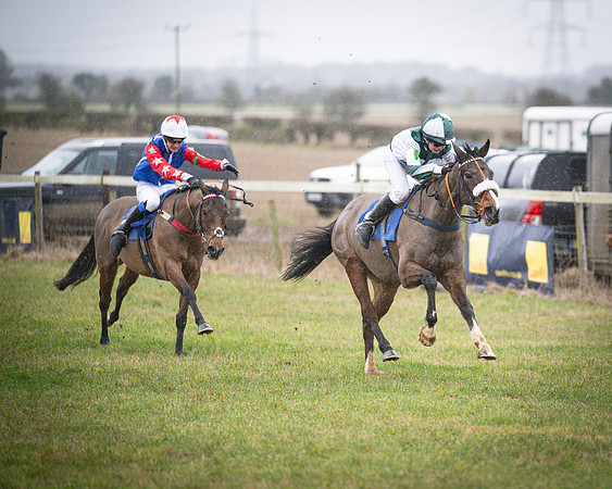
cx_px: 427
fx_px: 4738
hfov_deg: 7.4
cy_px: 244
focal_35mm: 262
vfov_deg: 5.9
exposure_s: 1/1000
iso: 1250
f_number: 2.8
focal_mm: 200
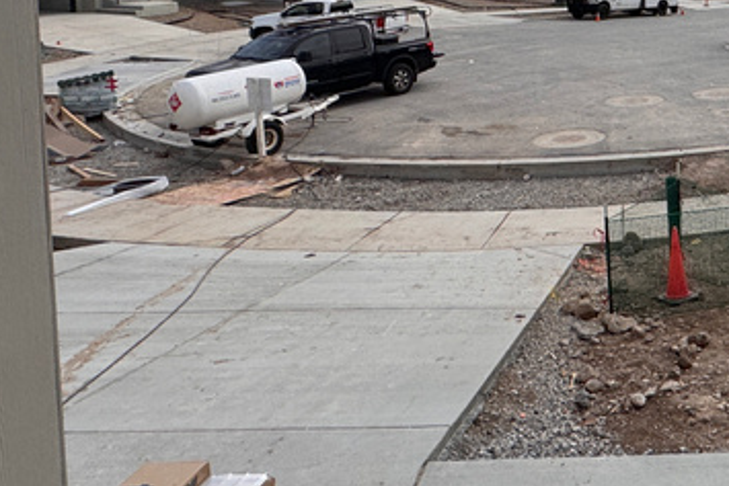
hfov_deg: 39.8
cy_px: -23
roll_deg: +0.2
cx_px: 758
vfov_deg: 29.4
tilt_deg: -3.7
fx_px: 851
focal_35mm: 42
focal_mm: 2.22
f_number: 2.2
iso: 50
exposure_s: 1/3906
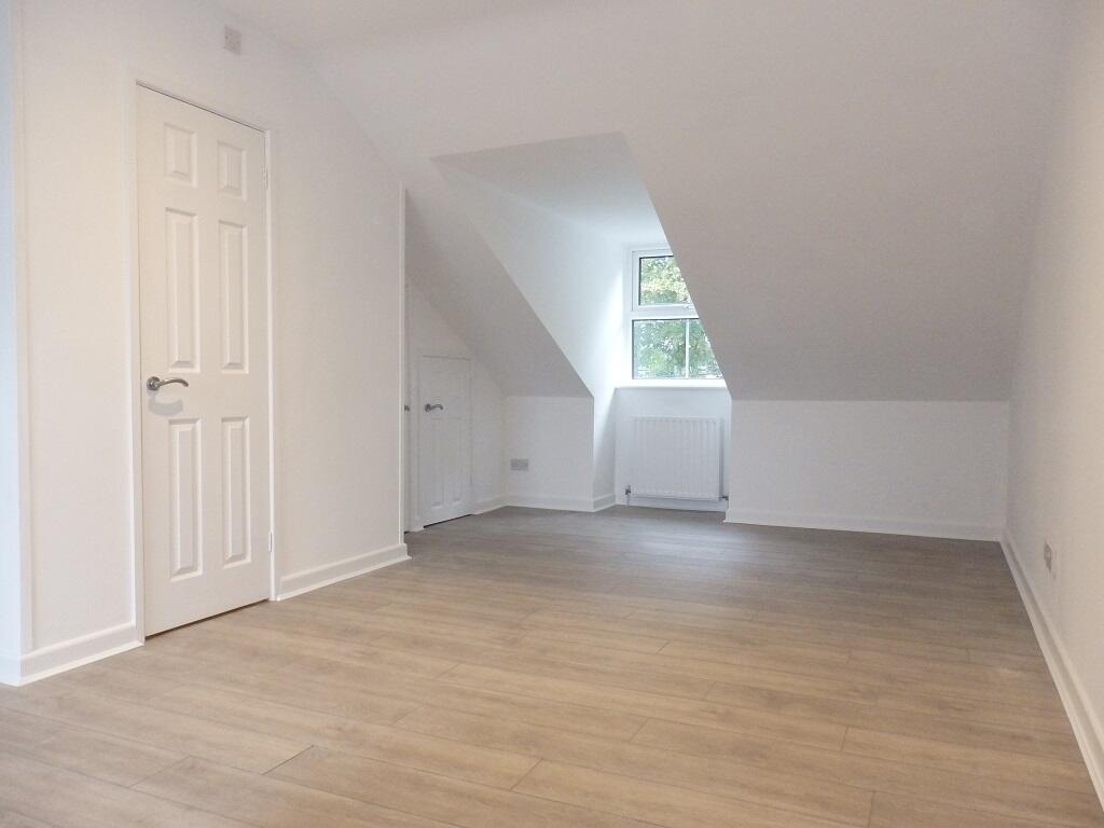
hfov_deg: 69.4
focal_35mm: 25
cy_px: 414
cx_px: 552
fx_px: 797
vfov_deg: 54.9
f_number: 3
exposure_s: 1/60
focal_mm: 4.5
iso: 800
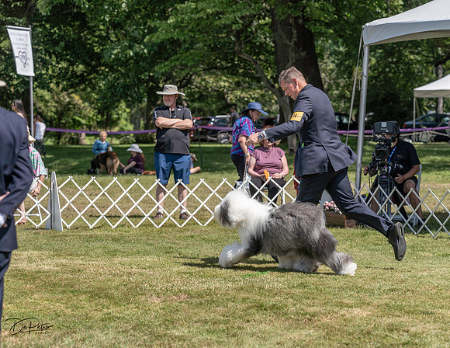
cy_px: 174
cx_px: 225
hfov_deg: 16.2
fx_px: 1579
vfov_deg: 12.6
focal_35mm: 120
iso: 100
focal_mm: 109
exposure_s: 1/1000
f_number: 5
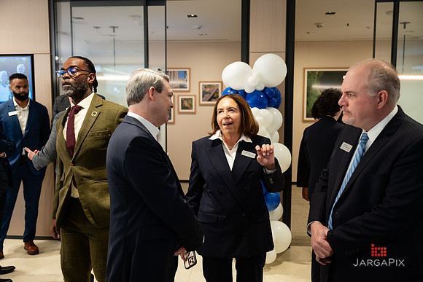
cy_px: 141
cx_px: 212
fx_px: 415
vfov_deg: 37.6
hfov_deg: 54.0
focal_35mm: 35
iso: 800
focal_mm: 35
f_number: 3.2
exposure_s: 1/200
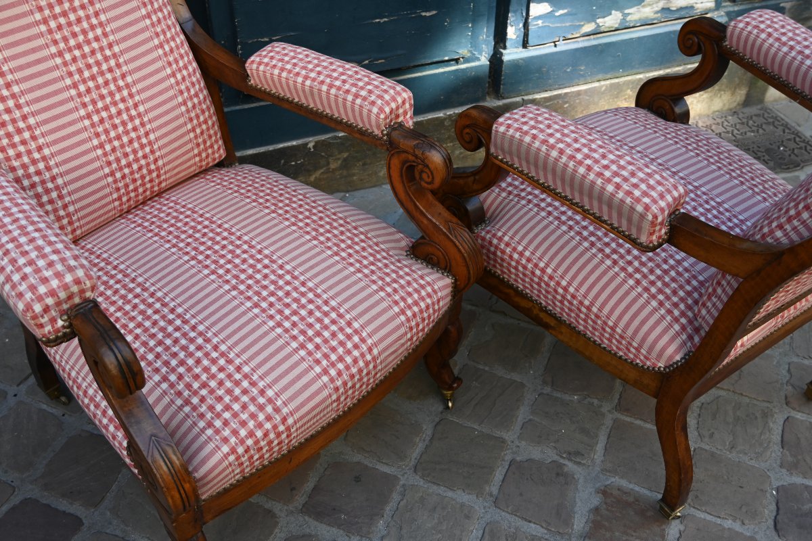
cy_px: 270
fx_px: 829
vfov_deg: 36.2
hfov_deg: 52.2
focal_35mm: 37
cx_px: 406
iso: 200
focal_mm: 24.5
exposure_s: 1/250
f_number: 4.5
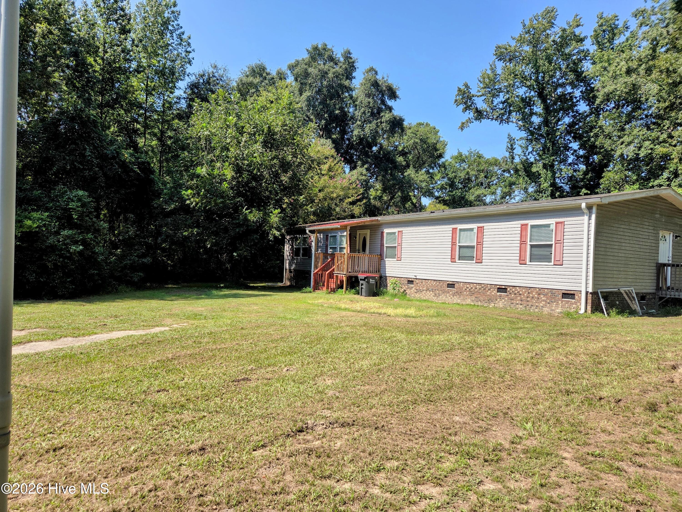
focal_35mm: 23
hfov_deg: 73.9
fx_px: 453
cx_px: 341
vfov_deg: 58.9
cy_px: 256
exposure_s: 1/3300
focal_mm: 5.4
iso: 80
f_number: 1.8
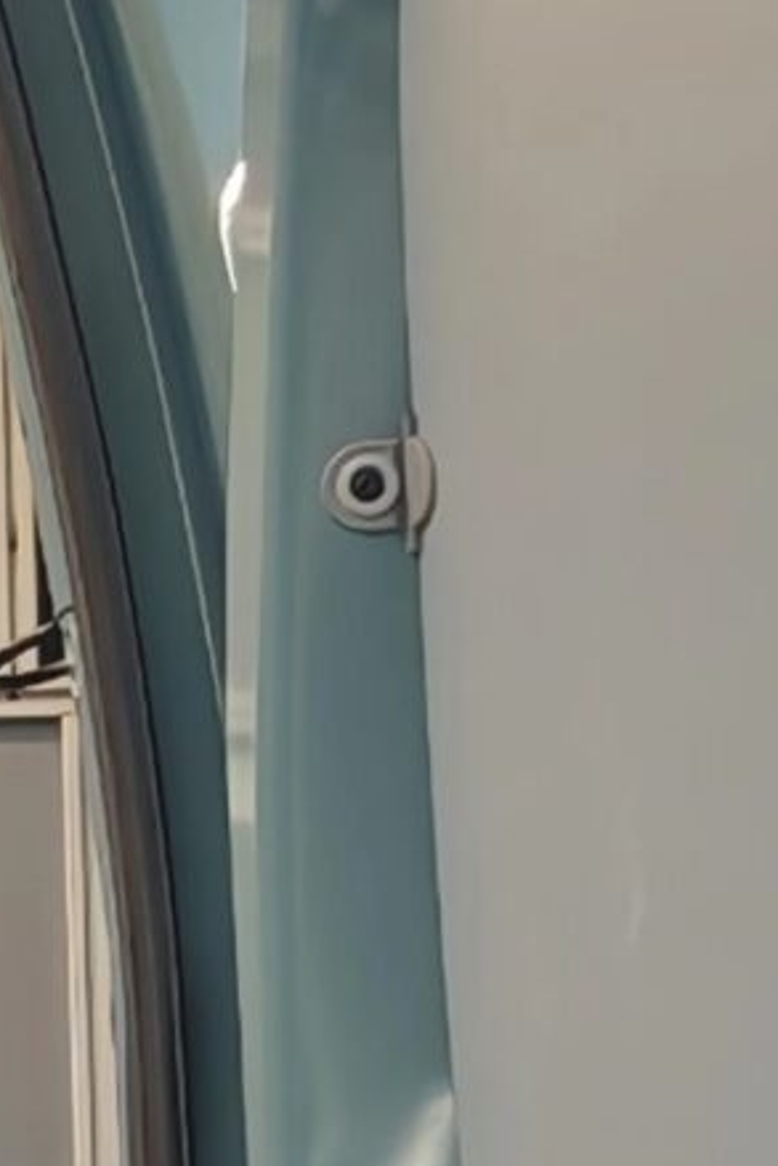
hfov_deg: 4.7
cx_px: -1439
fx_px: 9036
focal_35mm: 279
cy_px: 1742
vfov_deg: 7.3
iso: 250
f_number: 1.4
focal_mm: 6.83
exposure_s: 1/120
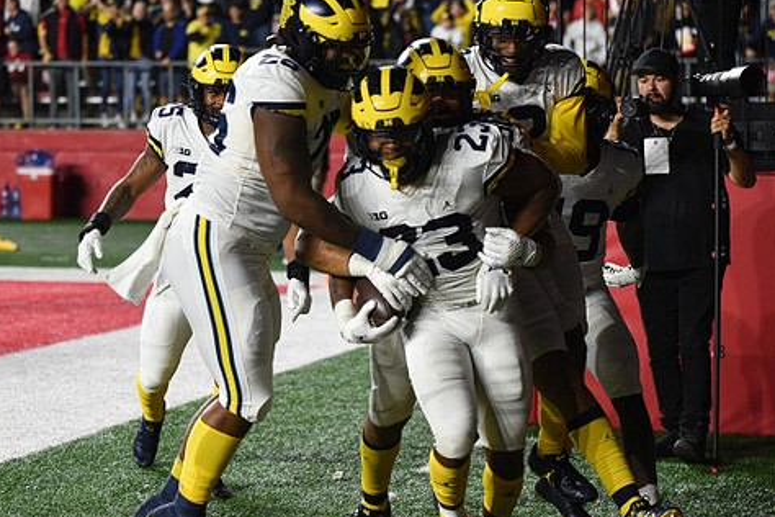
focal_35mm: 120
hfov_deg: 17.1
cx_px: 407
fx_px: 2583
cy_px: 282
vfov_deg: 11.4
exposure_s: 1/1000
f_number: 2.8
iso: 1600
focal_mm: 98
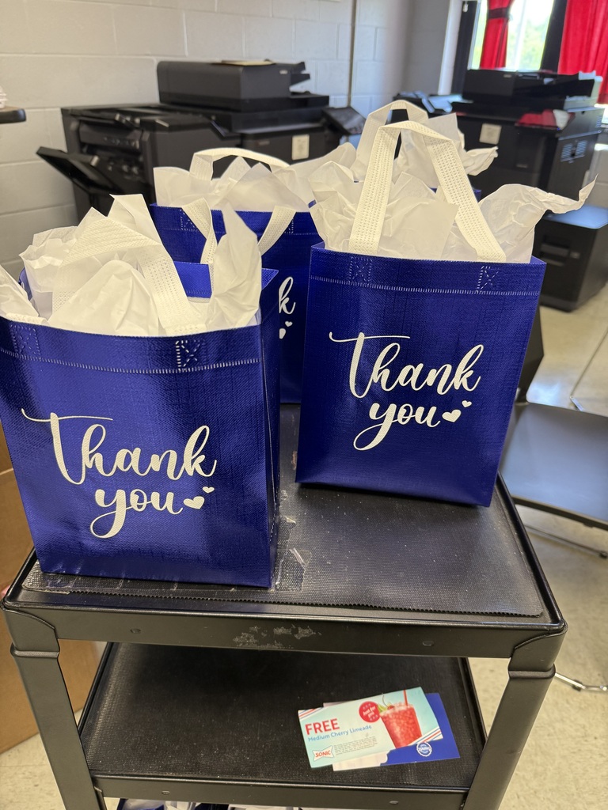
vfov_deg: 71.6
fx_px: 562
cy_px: 405
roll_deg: -2.1
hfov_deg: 56.8
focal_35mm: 24
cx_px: 304
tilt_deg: -31.2
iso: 200
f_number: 1.78
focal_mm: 6.76
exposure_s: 1/120
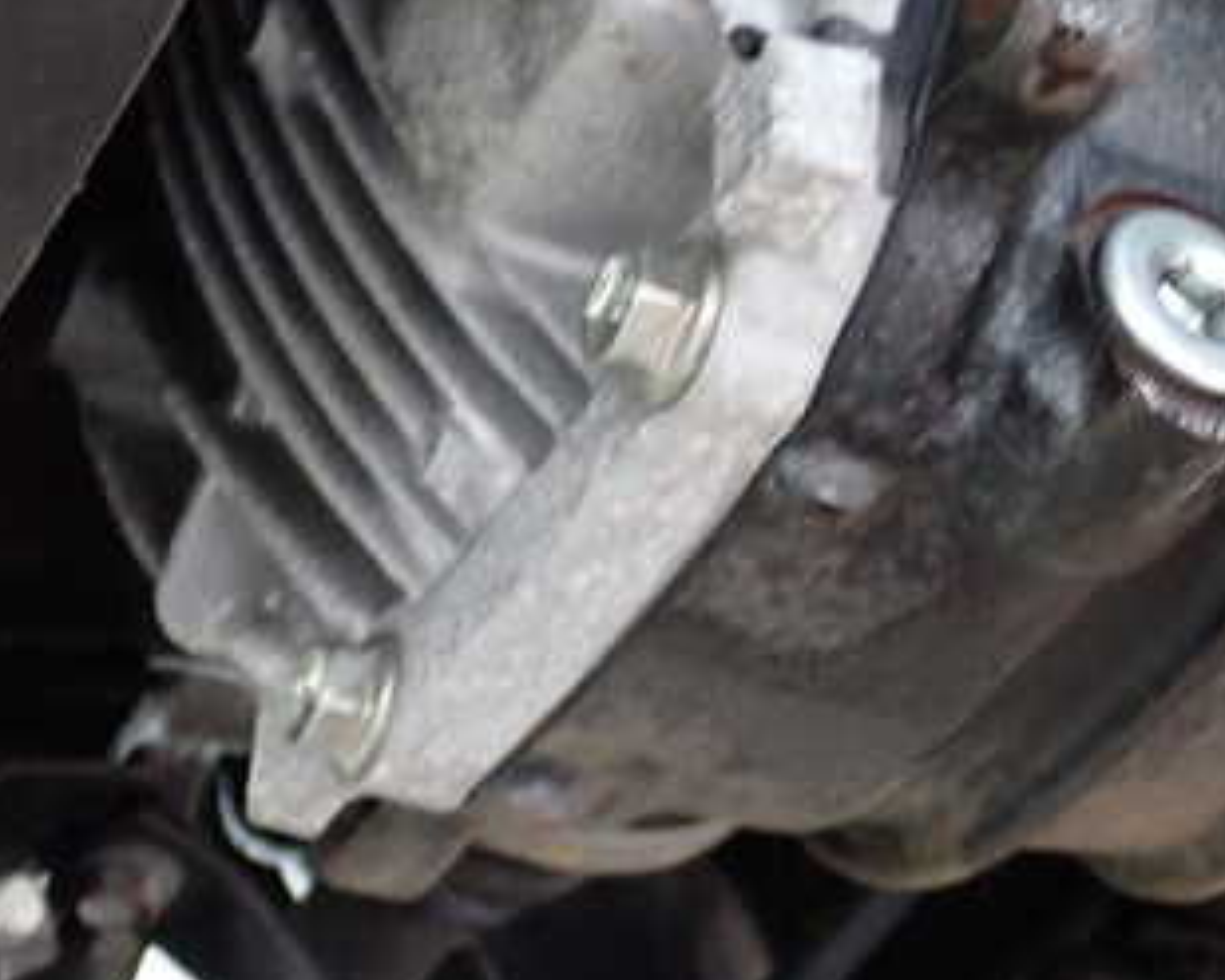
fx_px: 2610
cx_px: 1043
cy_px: 246
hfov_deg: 25.8
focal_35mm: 72
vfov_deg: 21.1
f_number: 2.7
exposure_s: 1/20
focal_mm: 6.83
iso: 800
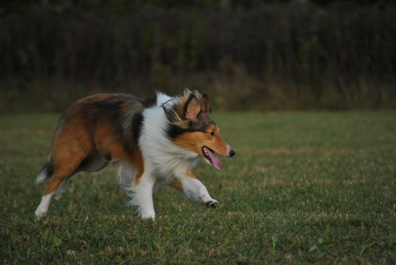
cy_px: 132
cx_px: 198
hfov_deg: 6.9
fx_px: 3304
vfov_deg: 4.6
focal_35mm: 300
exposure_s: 1/800
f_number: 5.6
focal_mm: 200
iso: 200
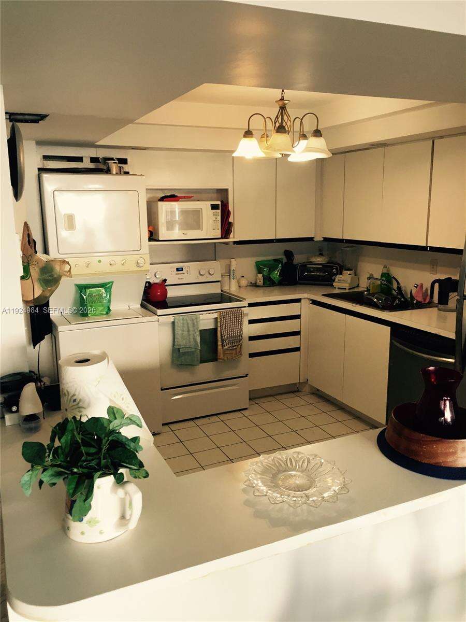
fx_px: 521
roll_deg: +0.2
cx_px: 233
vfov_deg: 61.7
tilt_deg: -10.7
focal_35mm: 29
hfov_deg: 48.2
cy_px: 311
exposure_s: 1/30
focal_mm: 4.15
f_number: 2.2
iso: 32
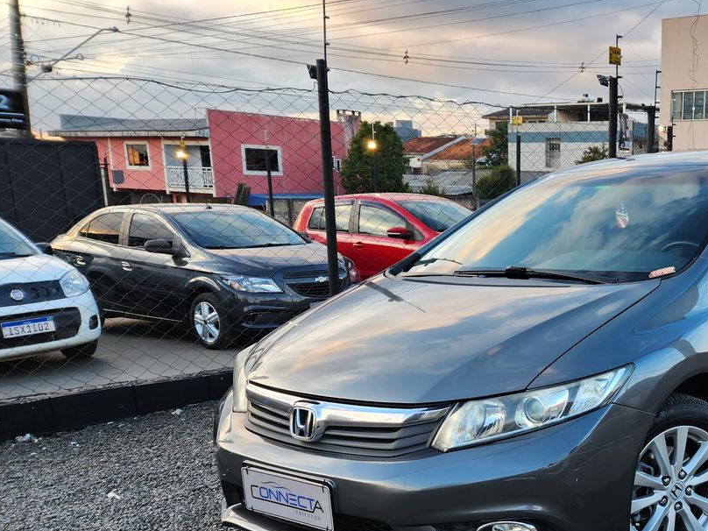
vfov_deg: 34.5
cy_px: 386
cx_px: 627
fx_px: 839
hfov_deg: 42.3
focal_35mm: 41
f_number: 1.8
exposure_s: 1/180
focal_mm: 5.4
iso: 64
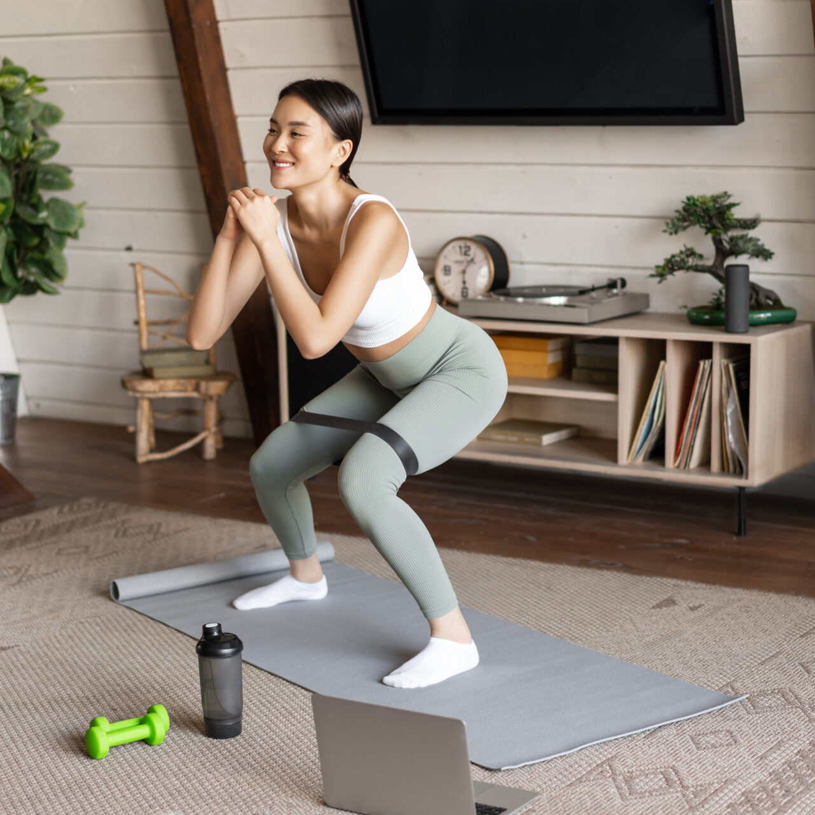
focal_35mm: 71
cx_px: 396
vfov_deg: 24.3
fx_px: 1891
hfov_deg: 24.3
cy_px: 410
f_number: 2
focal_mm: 55
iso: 400
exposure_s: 1/160
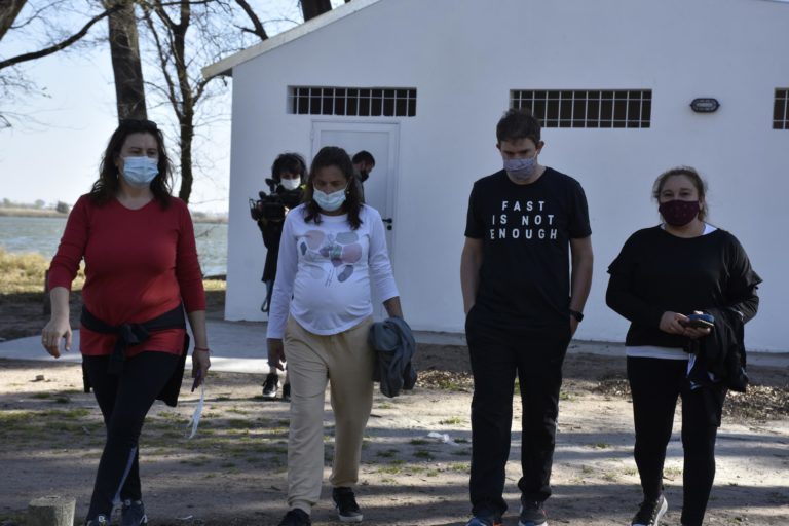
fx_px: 1644
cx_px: 394
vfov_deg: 18.2
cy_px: 263
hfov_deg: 27.0
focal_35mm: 75
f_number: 8
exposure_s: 1/500
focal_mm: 50
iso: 360
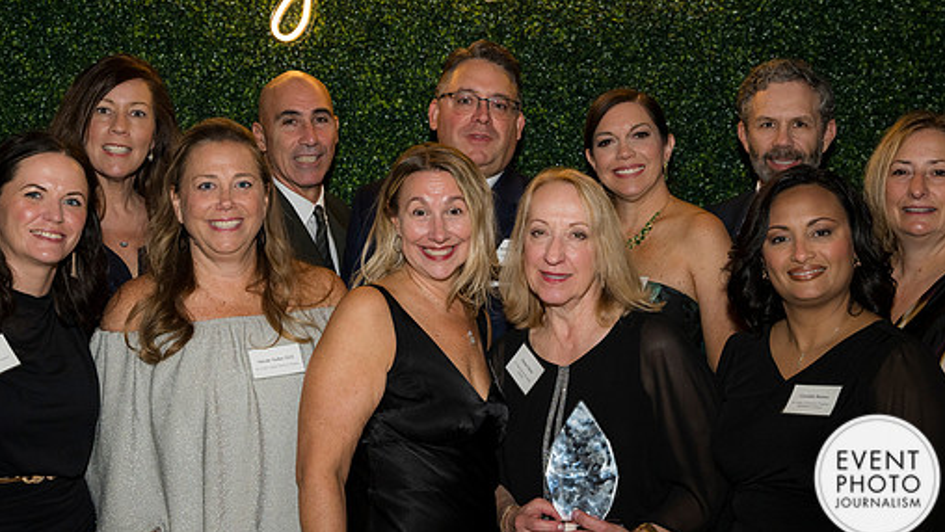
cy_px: 241
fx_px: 1378
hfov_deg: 37.8
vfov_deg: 21.8
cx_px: 463
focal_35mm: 55
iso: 800
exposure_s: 1/160
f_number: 5
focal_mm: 46
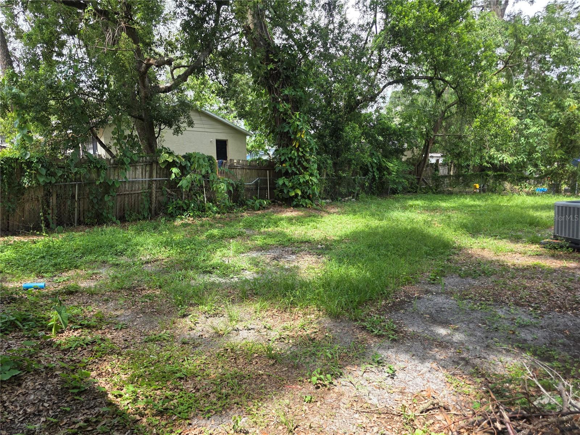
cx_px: 290
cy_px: 218
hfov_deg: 73.9
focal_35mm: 23
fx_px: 385
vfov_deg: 58.9
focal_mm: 6.3
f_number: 1.7
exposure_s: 1/359
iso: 50
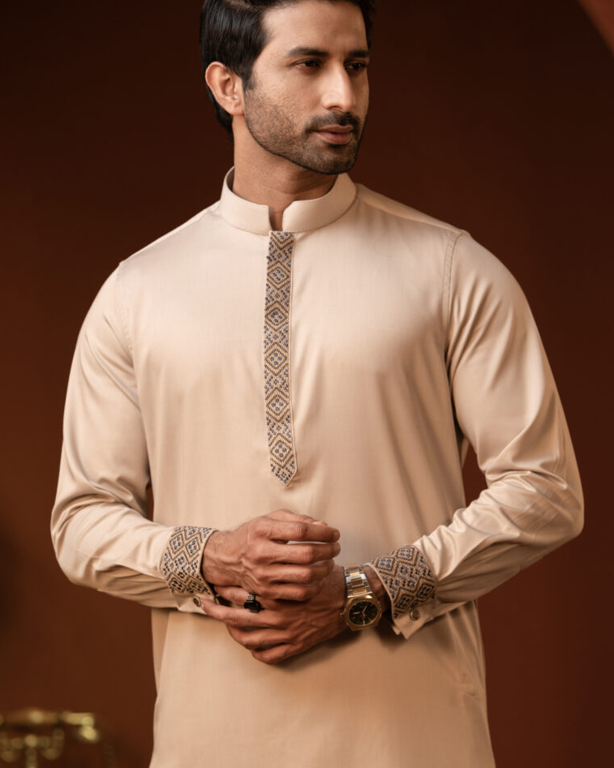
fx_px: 5136
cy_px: 405
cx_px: 307
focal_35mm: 226
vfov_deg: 8.6
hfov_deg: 6.8
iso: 250
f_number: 5
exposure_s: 1/60
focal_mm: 200
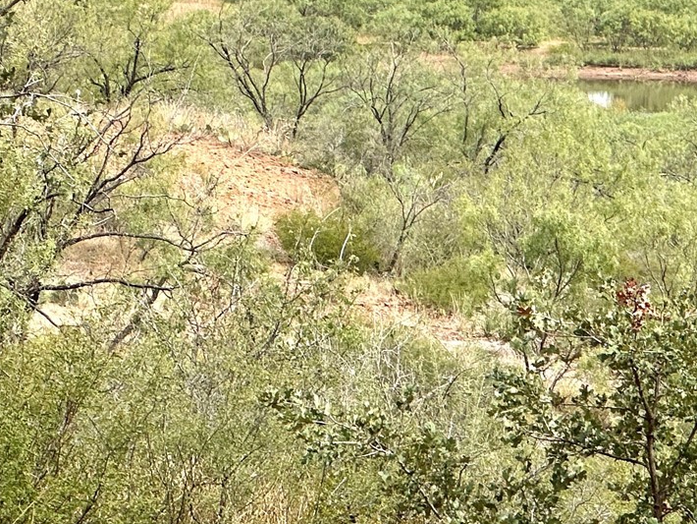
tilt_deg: -0.4
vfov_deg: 6.6
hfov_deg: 8.9
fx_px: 4472
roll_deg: -0.1
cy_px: -159
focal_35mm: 222
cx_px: 683
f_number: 2.8
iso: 32
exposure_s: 1/889
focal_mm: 9
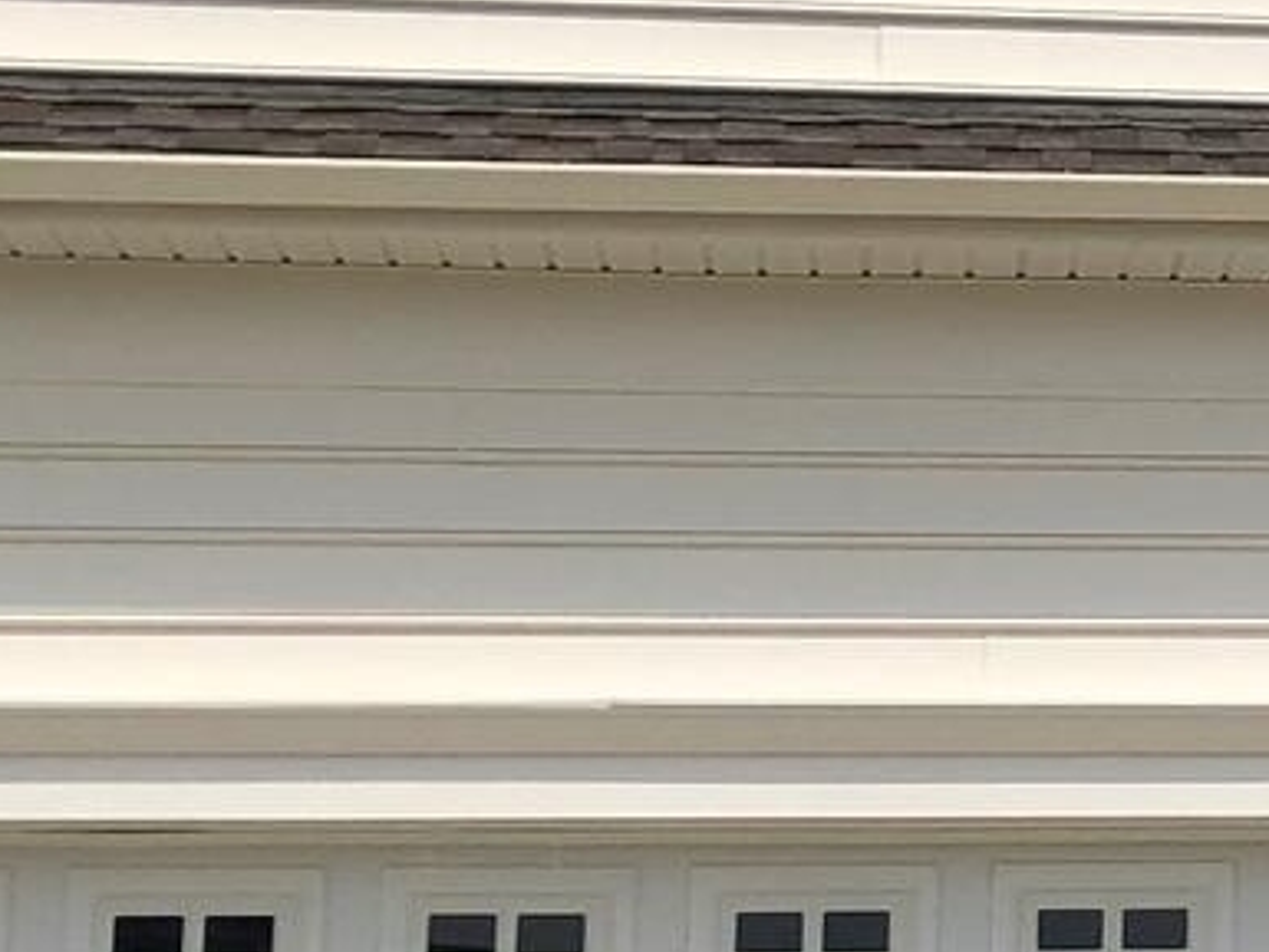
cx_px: 2146
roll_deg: +3.1
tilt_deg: +13.6
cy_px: 267
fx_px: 5464
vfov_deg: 9.9
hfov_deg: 12.3
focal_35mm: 149
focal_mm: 4
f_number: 1.8
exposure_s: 1/3247
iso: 20
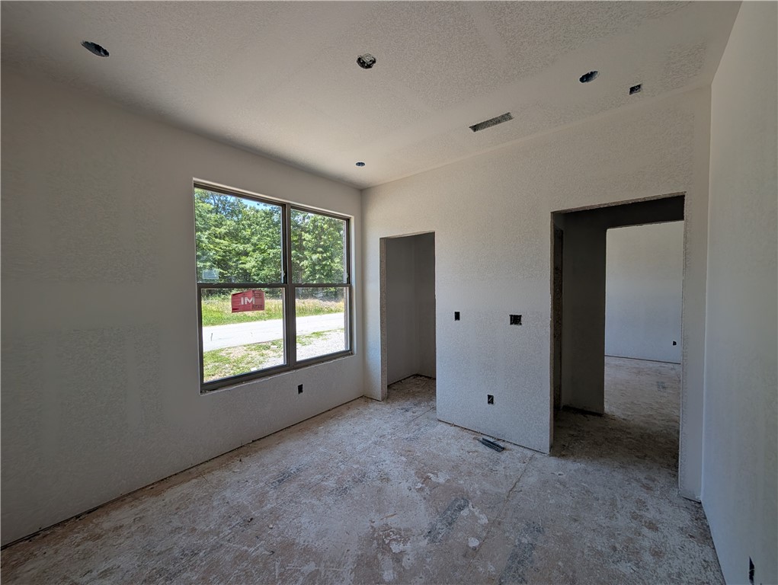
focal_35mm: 12
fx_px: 270
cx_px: 389
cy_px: 292
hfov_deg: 110.5
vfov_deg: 94.6
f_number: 1.7
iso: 55
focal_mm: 2.02
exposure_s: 1/636
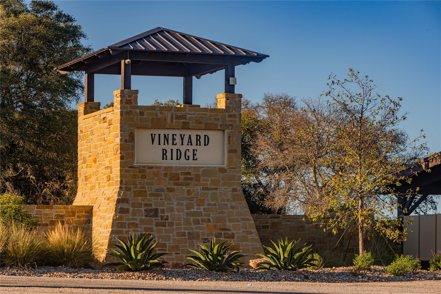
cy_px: 147
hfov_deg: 15.2
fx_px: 1653
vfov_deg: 10.2
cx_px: 220
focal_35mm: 135
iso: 100
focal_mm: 135
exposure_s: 1/160
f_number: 9
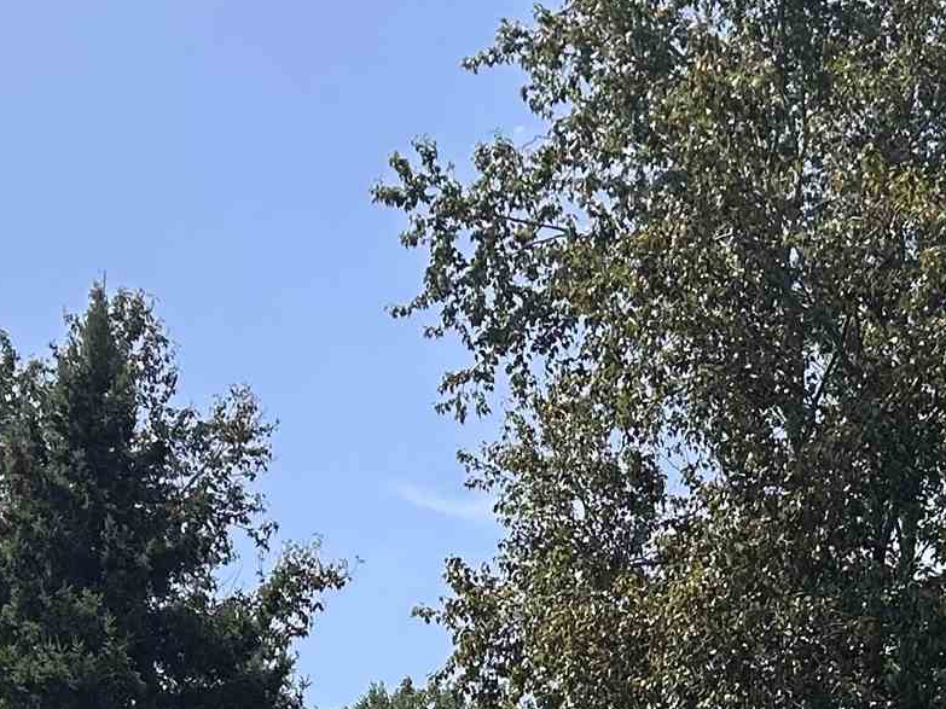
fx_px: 2787
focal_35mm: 102
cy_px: 1138
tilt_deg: +4.6
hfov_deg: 19.2
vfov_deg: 13.5
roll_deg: -1.9
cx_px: 591
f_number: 1.5
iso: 50
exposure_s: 1/3968
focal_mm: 5.7
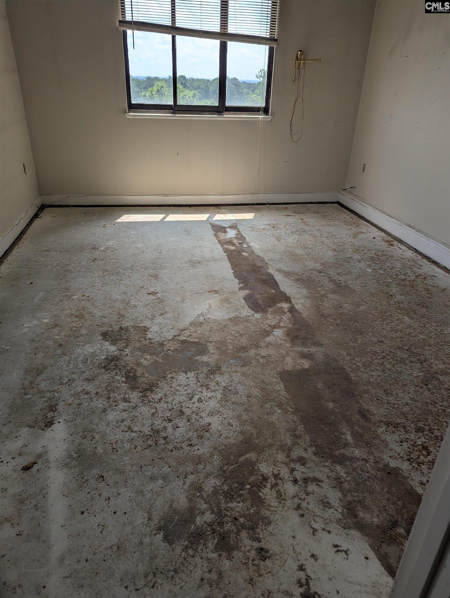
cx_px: 225
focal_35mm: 24
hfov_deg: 56.9
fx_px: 415
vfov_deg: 71.5
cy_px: 299
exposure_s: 1/1155
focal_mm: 6.81
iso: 58
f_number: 1.85
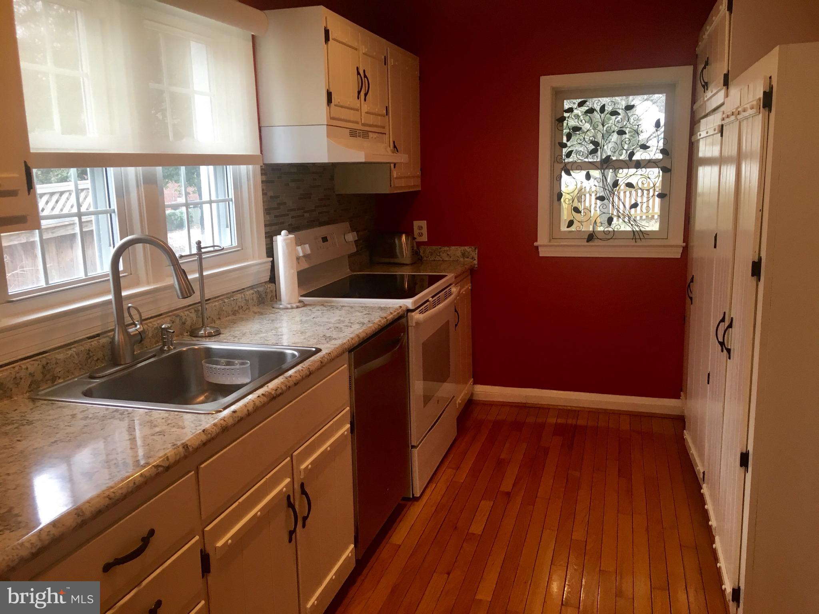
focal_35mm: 29
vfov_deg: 48.2
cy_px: 307
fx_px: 686
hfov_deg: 61.7
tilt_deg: -10.9
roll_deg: +0.9
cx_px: 410
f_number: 2.2
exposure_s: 1/30
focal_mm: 4.15
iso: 64
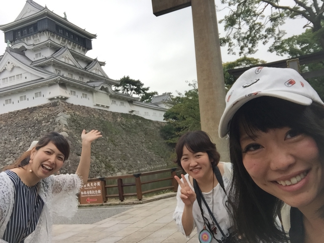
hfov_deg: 58.4
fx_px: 290
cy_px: 122
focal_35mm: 31
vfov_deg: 45.4
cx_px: 162
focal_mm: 2.65
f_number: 2.2
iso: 32
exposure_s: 1/192
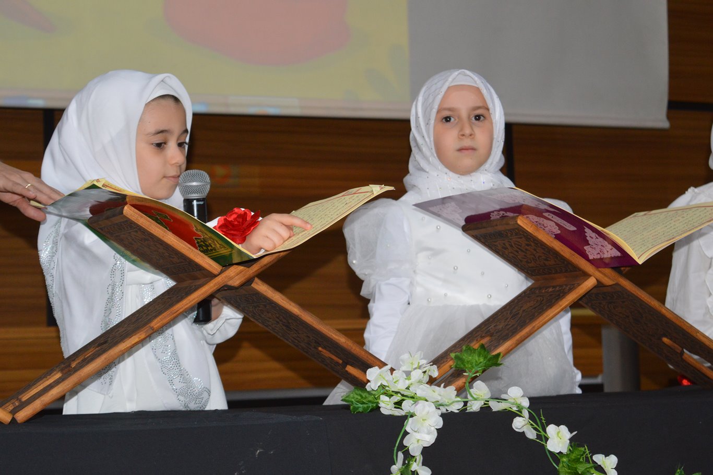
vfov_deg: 16.5
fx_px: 1633
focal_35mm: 82
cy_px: 238
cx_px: 356
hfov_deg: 24.6
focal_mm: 55
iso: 1100
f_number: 5.6
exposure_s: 1/60
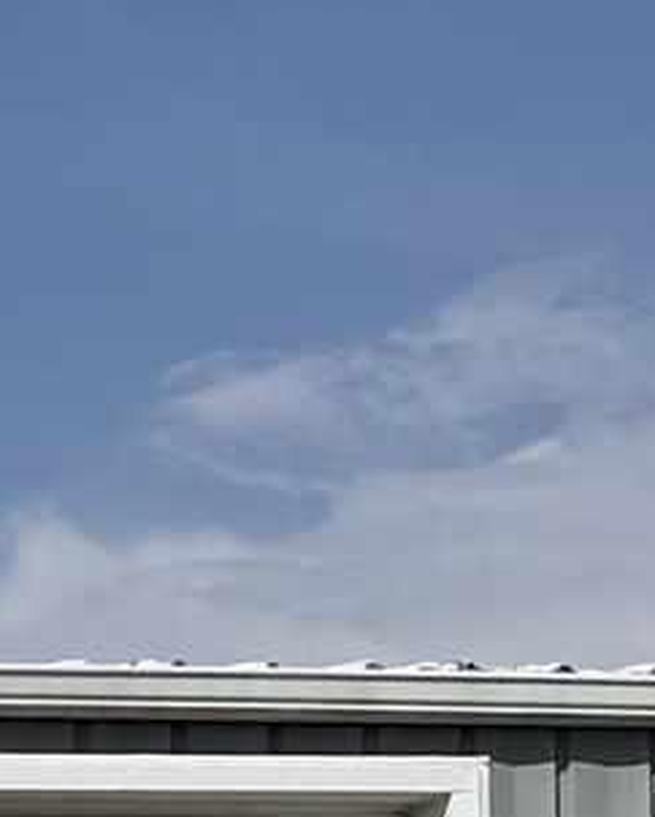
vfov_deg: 7.9
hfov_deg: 5.3
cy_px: 1312
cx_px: -2363
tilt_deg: +3.9
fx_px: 5761
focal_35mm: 238
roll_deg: -0.2
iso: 80
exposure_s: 1/14286
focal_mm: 6.76
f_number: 1.78
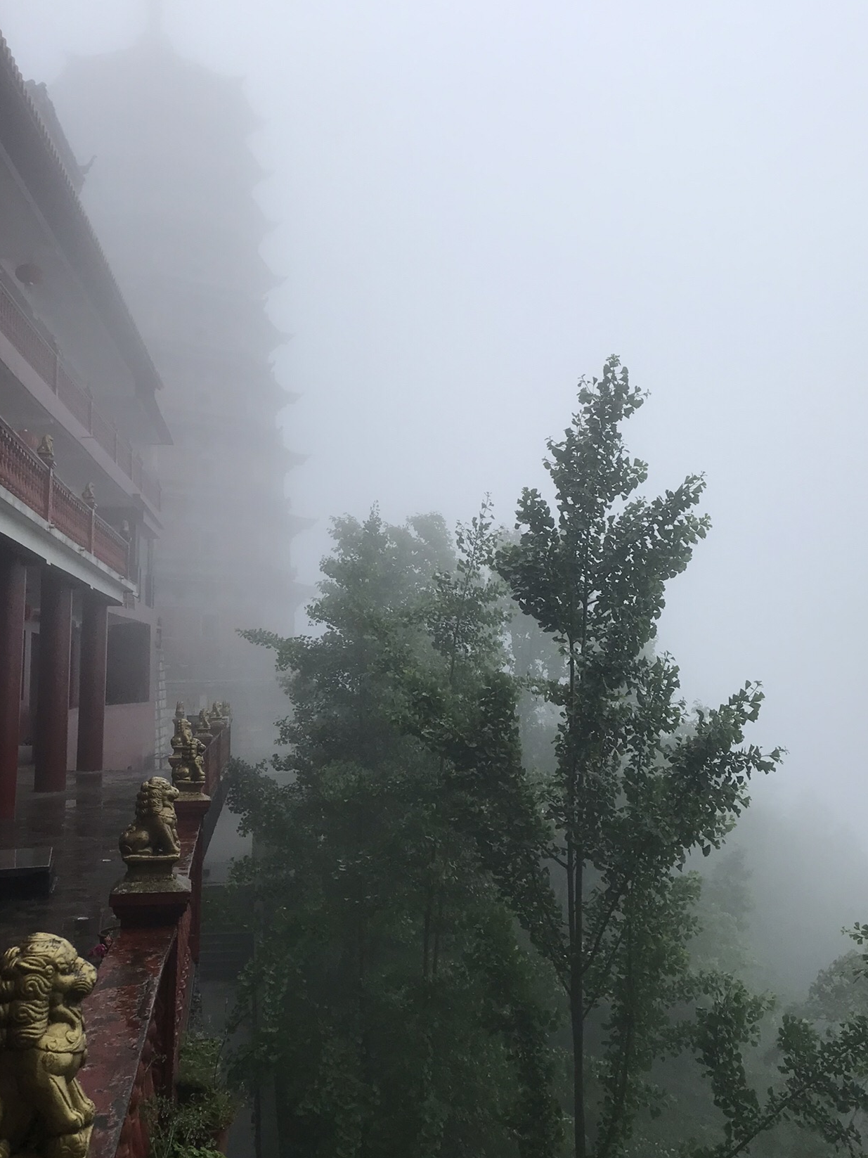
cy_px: 533
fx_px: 1137
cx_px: 452
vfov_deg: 53.9
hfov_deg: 41.8
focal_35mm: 34
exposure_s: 1/499
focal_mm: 3.99
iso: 20
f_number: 1.8
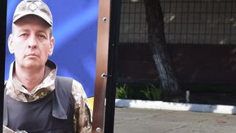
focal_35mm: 126
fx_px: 791
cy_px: 179
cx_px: -25
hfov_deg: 16.4
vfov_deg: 9.4
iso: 200
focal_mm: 31
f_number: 11
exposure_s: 1/500
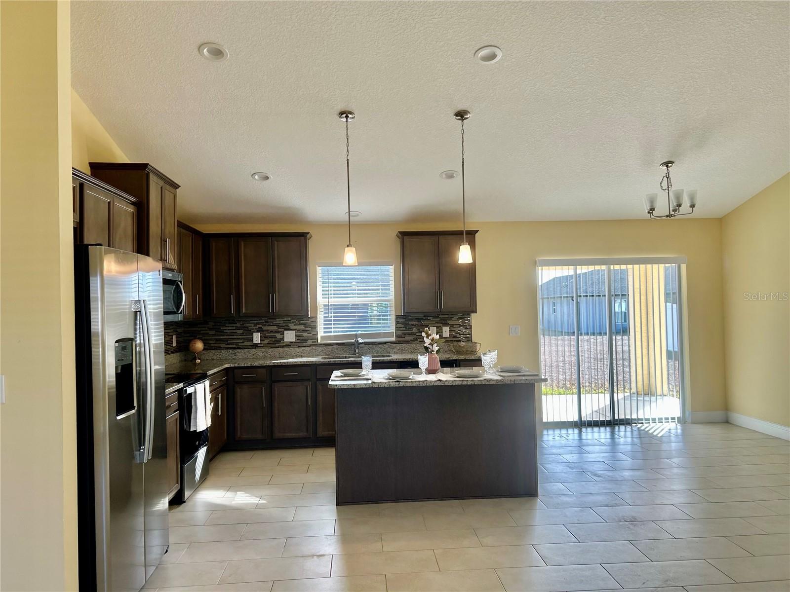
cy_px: 296
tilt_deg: +1.3
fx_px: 593
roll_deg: +1.1
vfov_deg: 53.1
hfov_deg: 67.3
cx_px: 395
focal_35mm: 26
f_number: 1.5
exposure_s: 1/159
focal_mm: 5.7
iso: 40
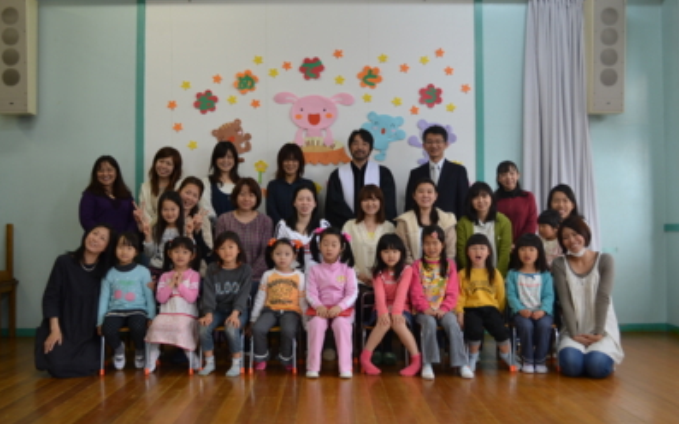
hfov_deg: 52.8
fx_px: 685
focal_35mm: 37
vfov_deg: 34.4
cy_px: 216
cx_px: 340
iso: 400
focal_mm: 24
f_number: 4
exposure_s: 1/60
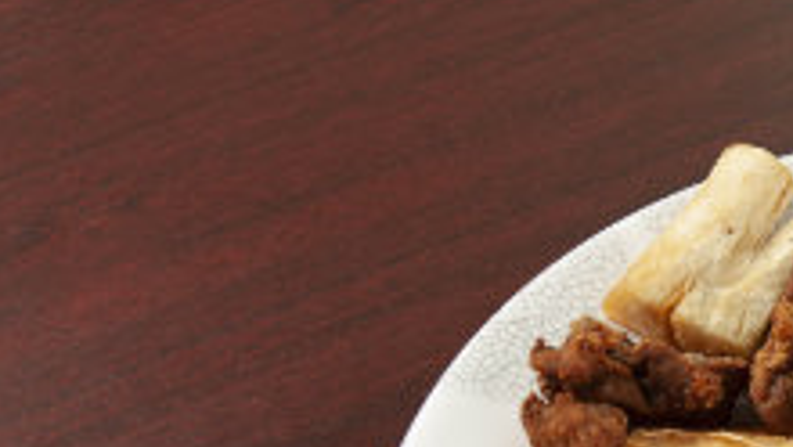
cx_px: 1045
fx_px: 2882
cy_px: 492
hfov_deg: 14.9
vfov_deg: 8.8
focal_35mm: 137
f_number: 4
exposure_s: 1/160
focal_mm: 48
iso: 200
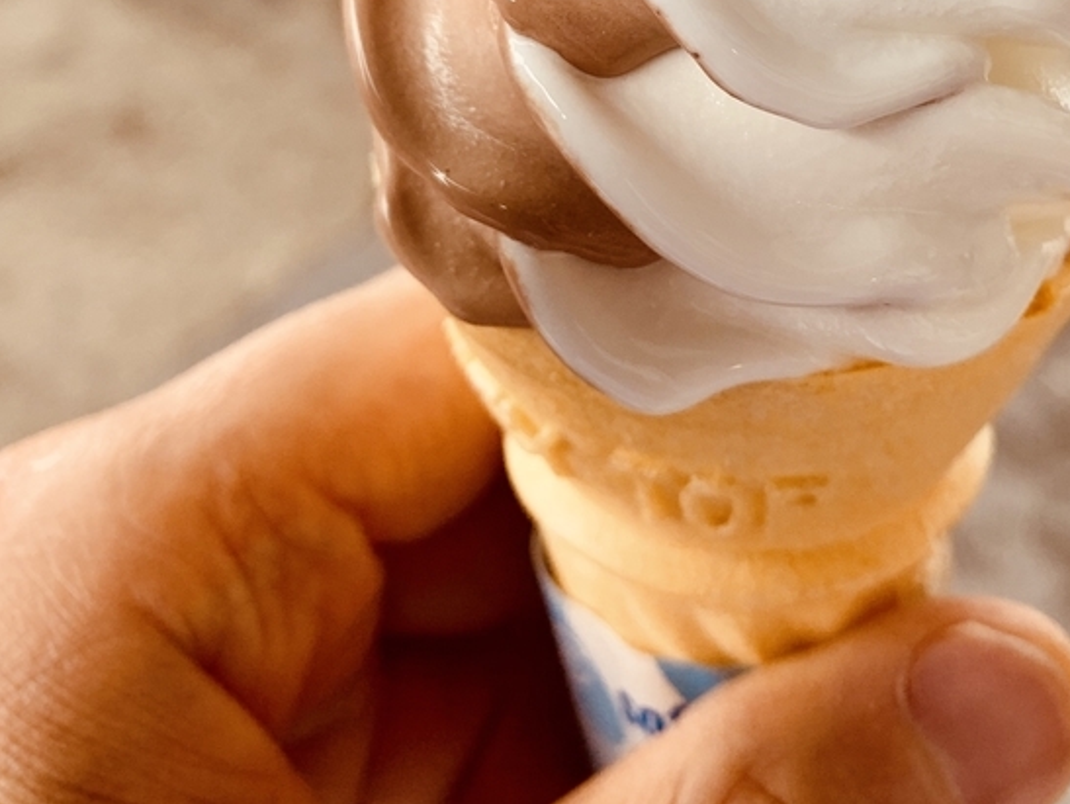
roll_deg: -1.1
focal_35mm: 57
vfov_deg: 23.8
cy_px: -108
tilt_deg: -35.3
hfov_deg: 33.4
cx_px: 720
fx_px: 1763
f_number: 1.8
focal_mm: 4.25
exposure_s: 1/121
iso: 40
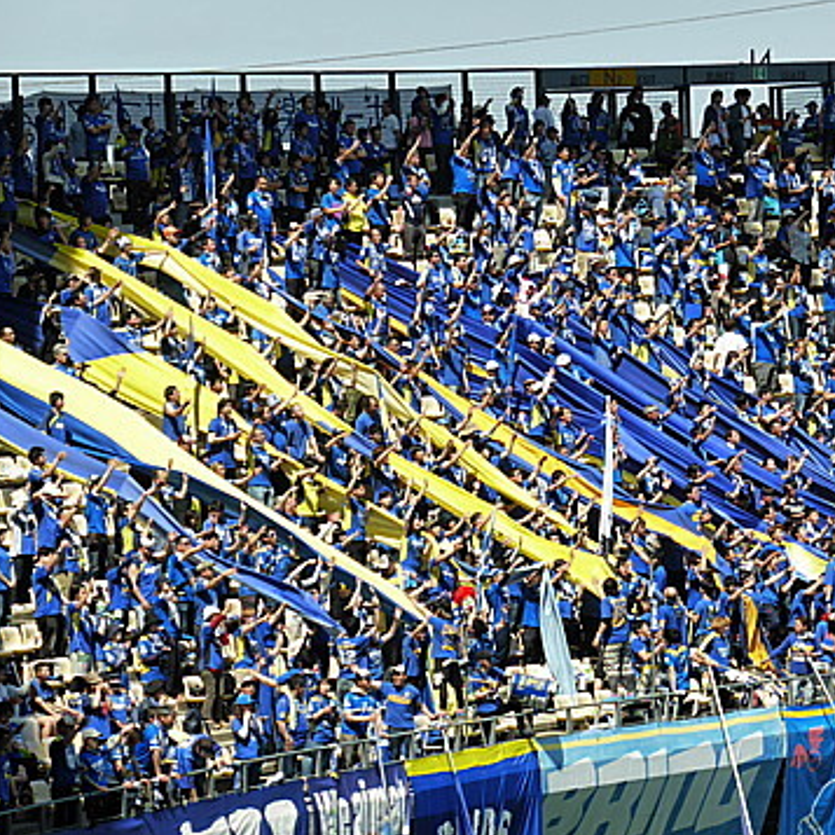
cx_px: 529
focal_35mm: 254
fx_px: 6932
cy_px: 419
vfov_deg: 6.9
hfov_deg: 6.9
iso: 160
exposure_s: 1/400
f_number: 5.6
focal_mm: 38.2
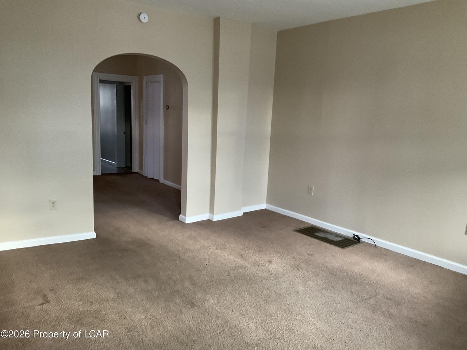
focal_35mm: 29
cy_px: 175
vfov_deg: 48.2
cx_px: 234
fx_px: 391
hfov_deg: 61.7
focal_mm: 3
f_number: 1.8
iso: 320
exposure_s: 1/40
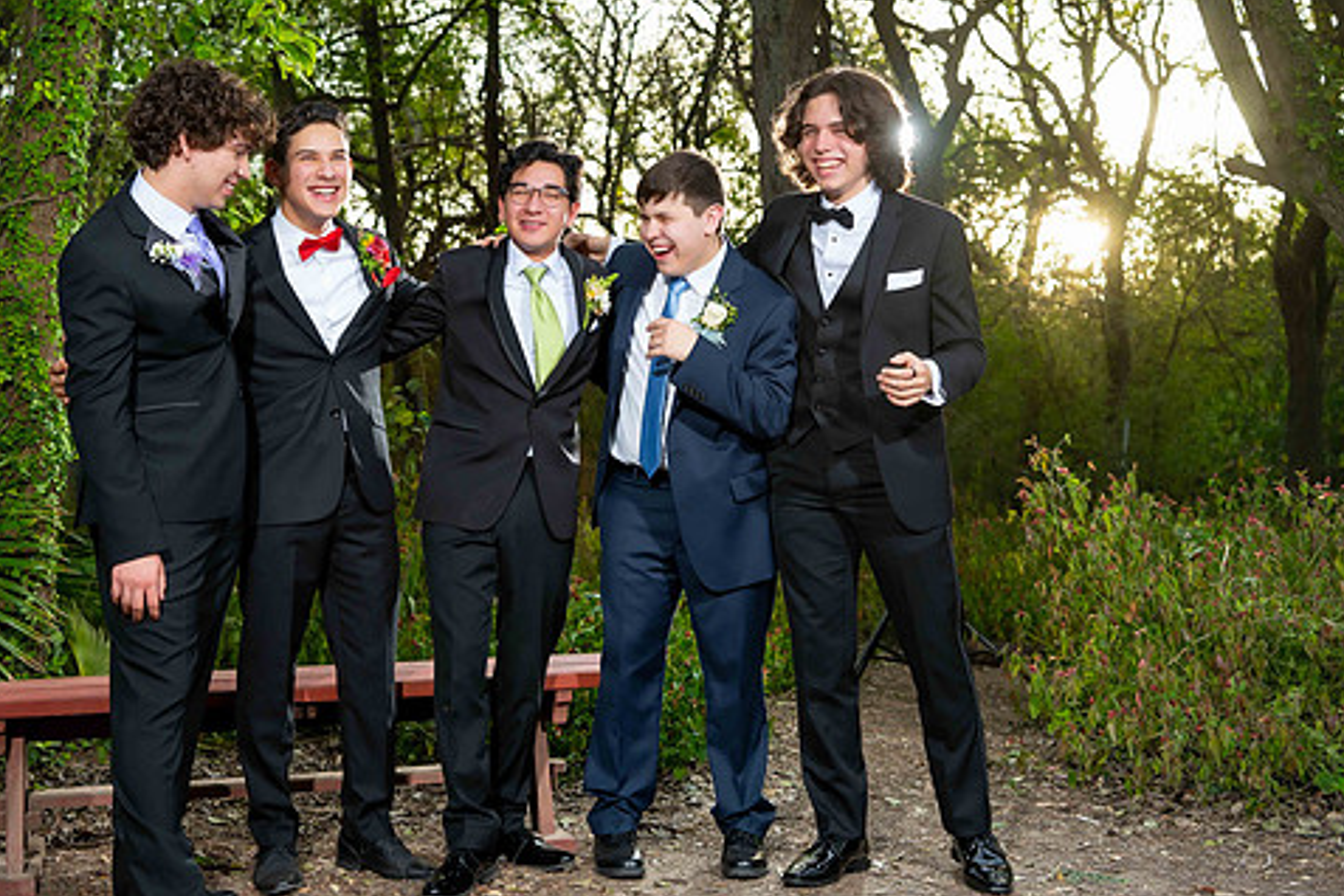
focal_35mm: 45
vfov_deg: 29.9
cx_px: 552
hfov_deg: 43.4
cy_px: 478
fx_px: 1680
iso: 160
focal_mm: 37
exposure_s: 1/200
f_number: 3.2
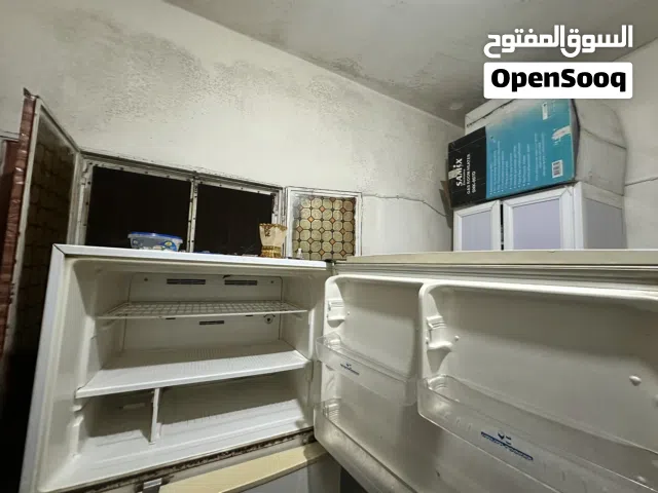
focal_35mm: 14
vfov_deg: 85.7
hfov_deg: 102.1
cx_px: 329
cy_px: 246
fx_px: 266
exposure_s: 1/60
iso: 1000
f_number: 2.2
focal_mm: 2.22
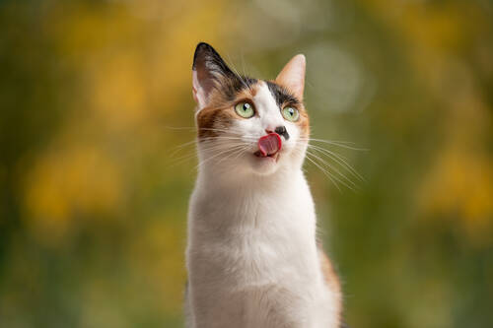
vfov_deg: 6.9
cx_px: 246
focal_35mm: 200
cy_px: 164
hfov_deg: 10.3
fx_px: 2738
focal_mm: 200
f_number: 2.8
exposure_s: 1/200
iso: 100
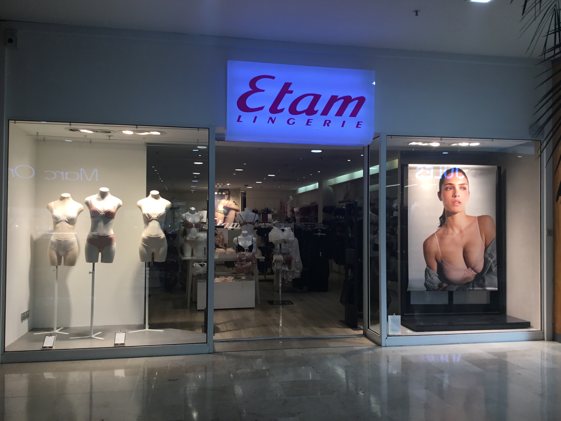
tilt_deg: +4.5
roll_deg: +0.4
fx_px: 502
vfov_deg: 45.4
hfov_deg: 58.4
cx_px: 280
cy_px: 210
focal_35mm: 31
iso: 40
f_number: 2.4
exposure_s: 1/100
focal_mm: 3.3
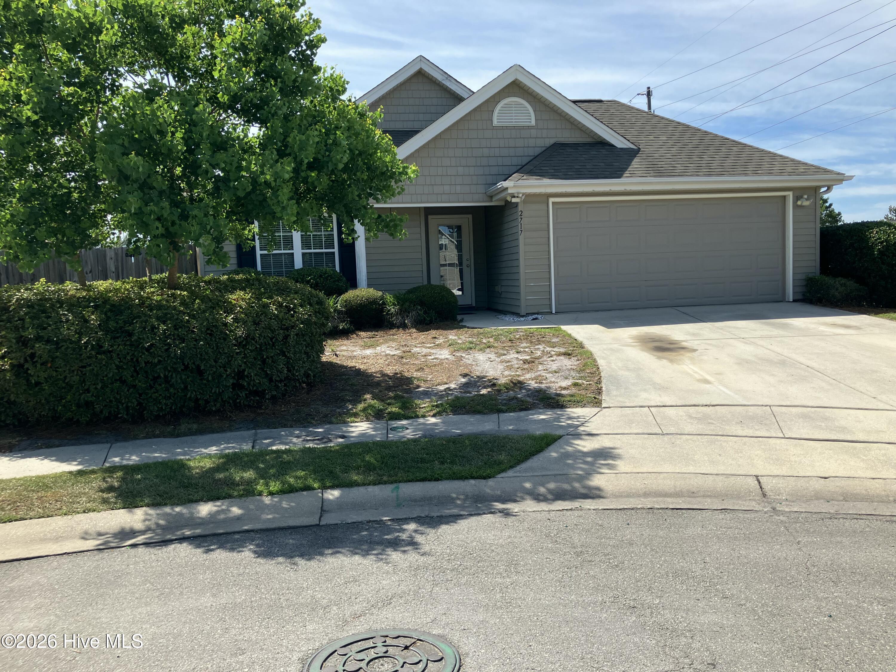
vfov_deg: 49.7
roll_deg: +2.8
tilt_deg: -4.1
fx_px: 725
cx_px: 448
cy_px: 336
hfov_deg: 63.4
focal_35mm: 28
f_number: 1.8
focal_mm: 3.99
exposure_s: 1/1473
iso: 32
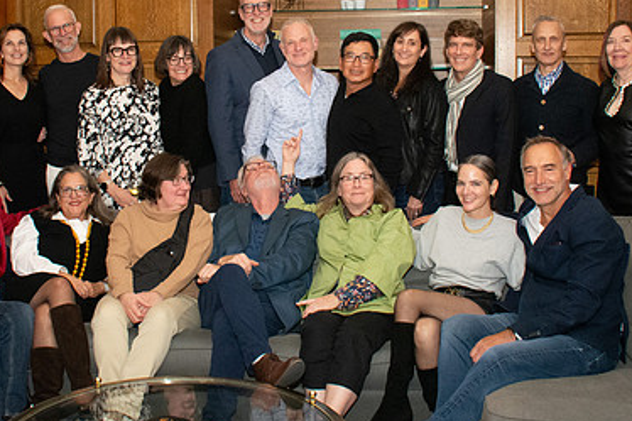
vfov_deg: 29.7
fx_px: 790
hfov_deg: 43.4
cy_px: 151
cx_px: 251
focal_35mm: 45
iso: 5000
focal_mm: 18
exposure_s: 1/160
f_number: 9
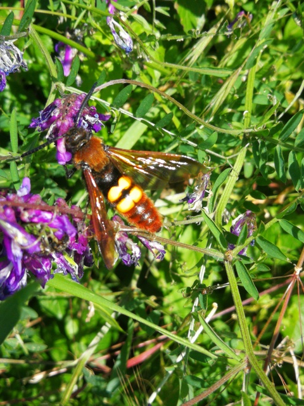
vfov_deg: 35.5
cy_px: 203
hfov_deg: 27.0
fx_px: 632
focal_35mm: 54
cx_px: 152
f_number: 2.2
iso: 50
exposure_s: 1/602
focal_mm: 3.95
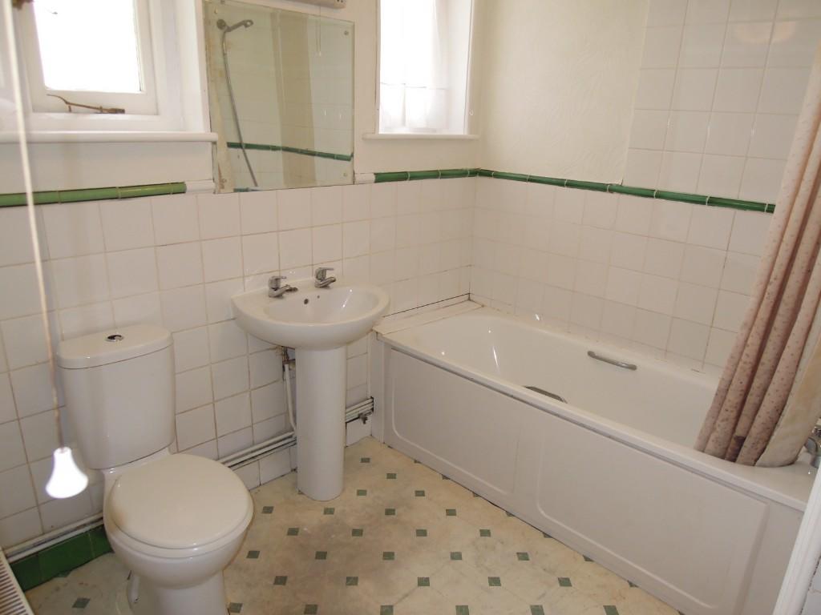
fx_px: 569
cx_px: 410
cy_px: 308
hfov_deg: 71.6
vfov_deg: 56.8
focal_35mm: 24
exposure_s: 1/40
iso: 250
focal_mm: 4.3
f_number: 2.8
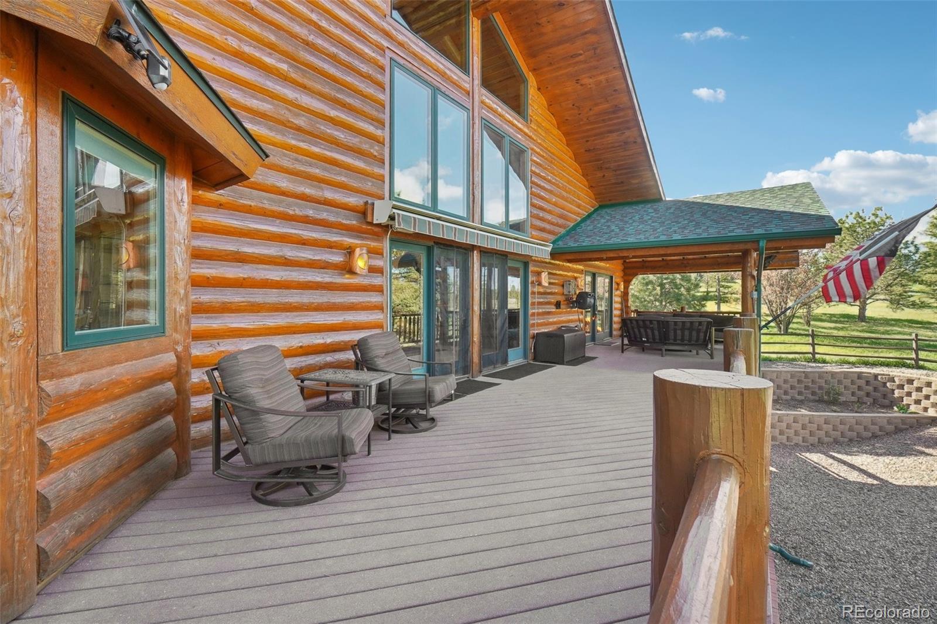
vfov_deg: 77.3
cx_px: 468
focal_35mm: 15
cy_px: 312
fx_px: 390
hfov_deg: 100.4
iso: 400
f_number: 8
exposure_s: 1/60
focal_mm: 10
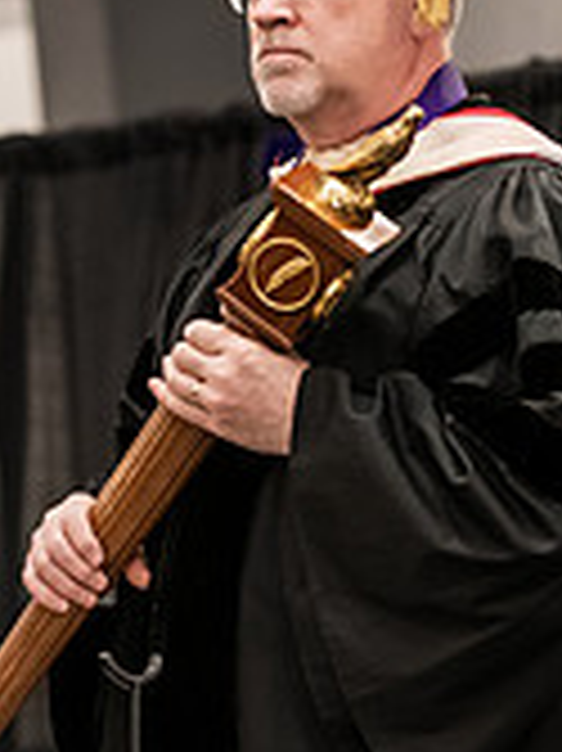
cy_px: 268
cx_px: 324
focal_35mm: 307
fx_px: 6654
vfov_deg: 6.5
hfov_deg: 4.8
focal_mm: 92
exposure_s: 1/200
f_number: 3.2
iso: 2000
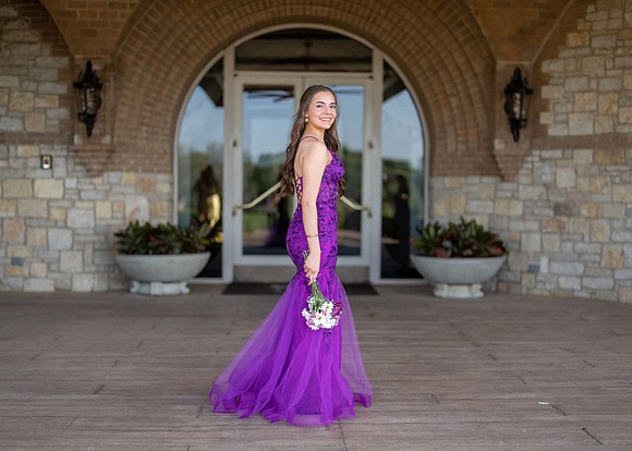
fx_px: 1040
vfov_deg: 24.5
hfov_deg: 33.8
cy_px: 245
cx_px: 327
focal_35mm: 58
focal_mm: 50
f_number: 1.2
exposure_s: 1/2000
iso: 160
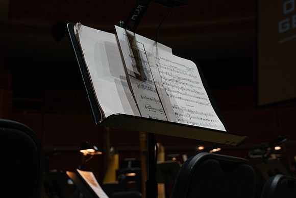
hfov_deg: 28.8
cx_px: 148
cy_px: 99
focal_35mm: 70
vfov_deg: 19.5
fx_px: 576
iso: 2500
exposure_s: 1/200
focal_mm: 70
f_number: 9
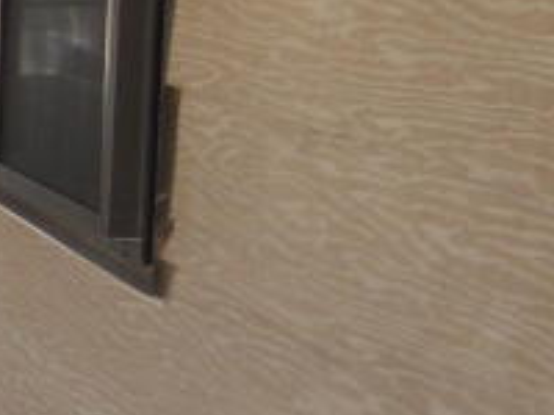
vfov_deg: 10.7
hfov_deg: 11.9
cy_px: 349
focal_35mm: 138
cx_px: -729
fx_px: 2209
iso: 80
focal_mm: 4.9
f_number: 3.2
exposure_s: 1/125
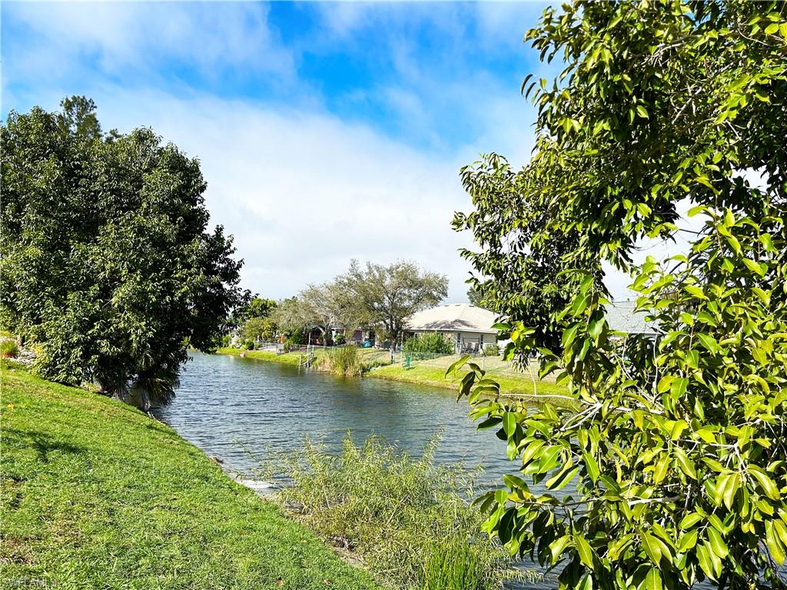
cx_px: 394
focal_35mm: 26
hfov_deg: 67.3
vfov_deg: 53.1
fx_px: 591
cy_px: 295
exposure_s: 1/4274
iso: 50
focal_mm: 5.7
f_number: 1.5
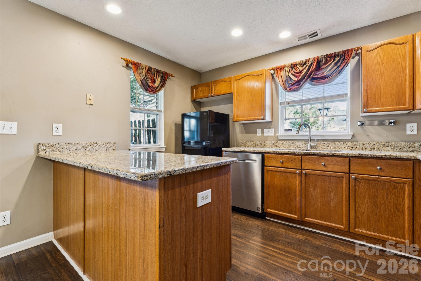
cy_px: 140
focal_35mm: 16
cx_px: 210
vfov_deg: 73.7
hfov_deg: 96.7
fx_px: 187
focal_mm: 16
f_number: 13
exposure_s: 1.3
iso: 100
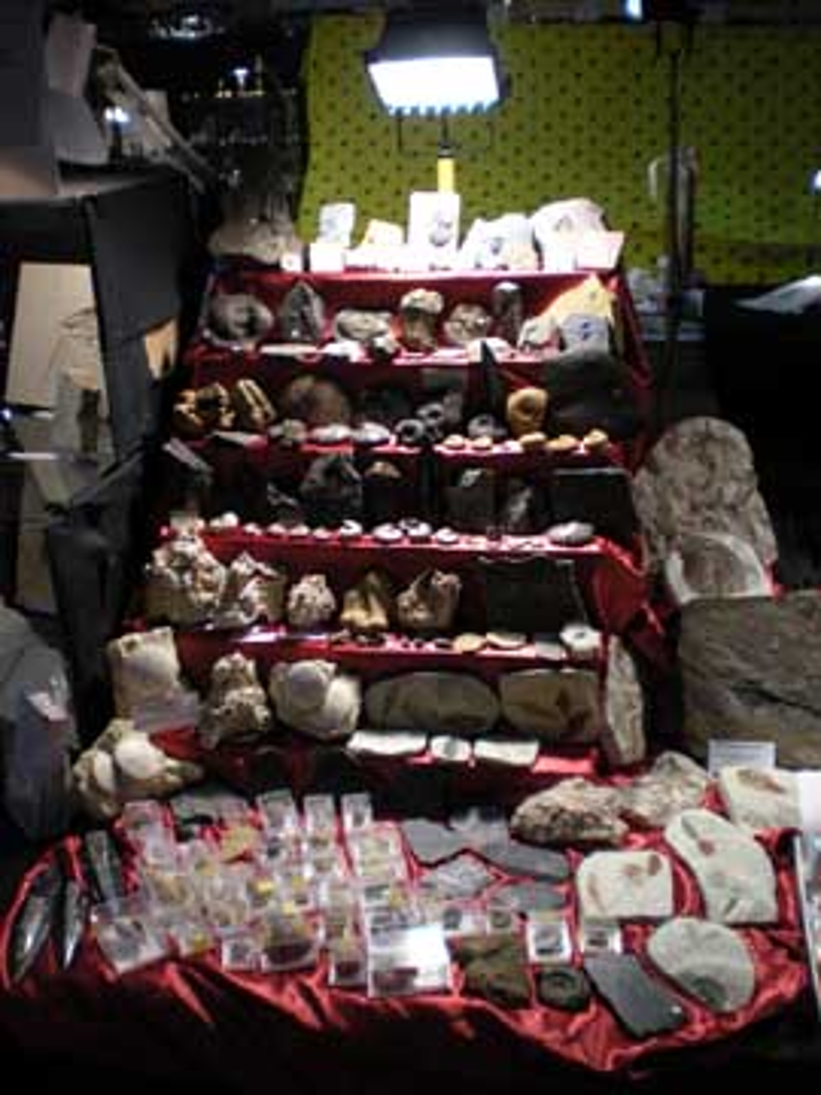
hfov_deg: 37.7
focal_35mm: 38
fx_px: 1202
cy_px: 548
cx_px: 410
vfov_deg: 49.0
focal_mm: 6.3
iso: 102
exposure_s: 1/61.8
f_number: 3.1
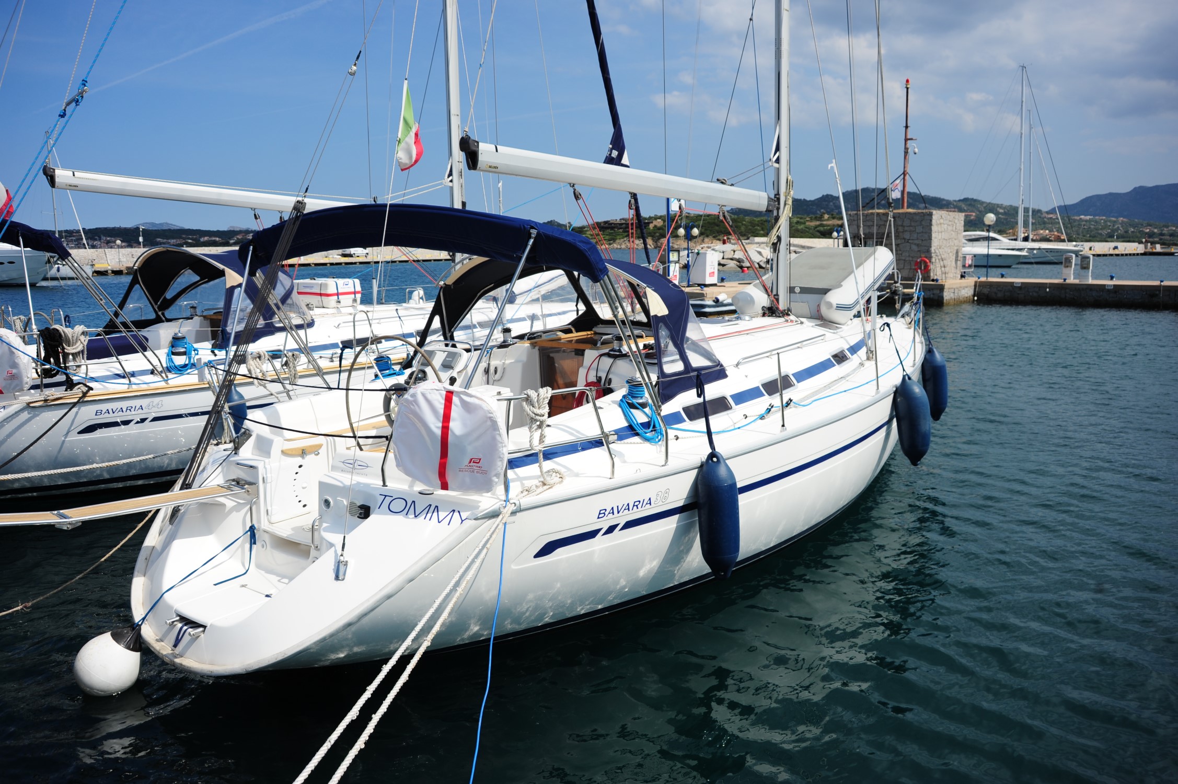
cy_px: 392
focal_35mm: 28
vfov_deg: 46.3
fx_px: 916
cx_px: 589
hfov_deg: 65.5
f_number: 8
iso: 200
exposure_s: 1/1000
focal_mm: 28
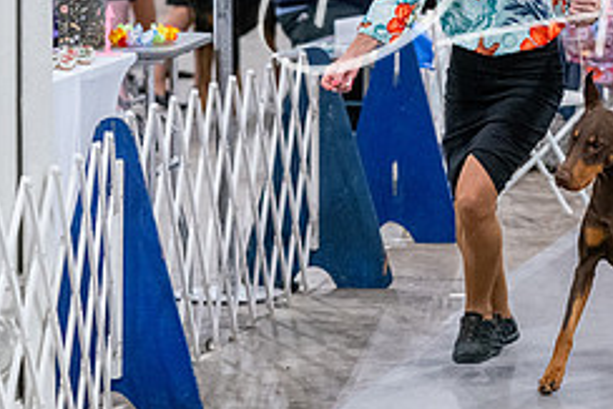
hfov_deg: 8.4
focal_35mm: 245
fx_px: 4174
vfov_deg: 5.6
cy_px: 119
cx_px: 623
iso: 6400
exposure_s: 1/320
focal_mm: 103
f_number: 3.2
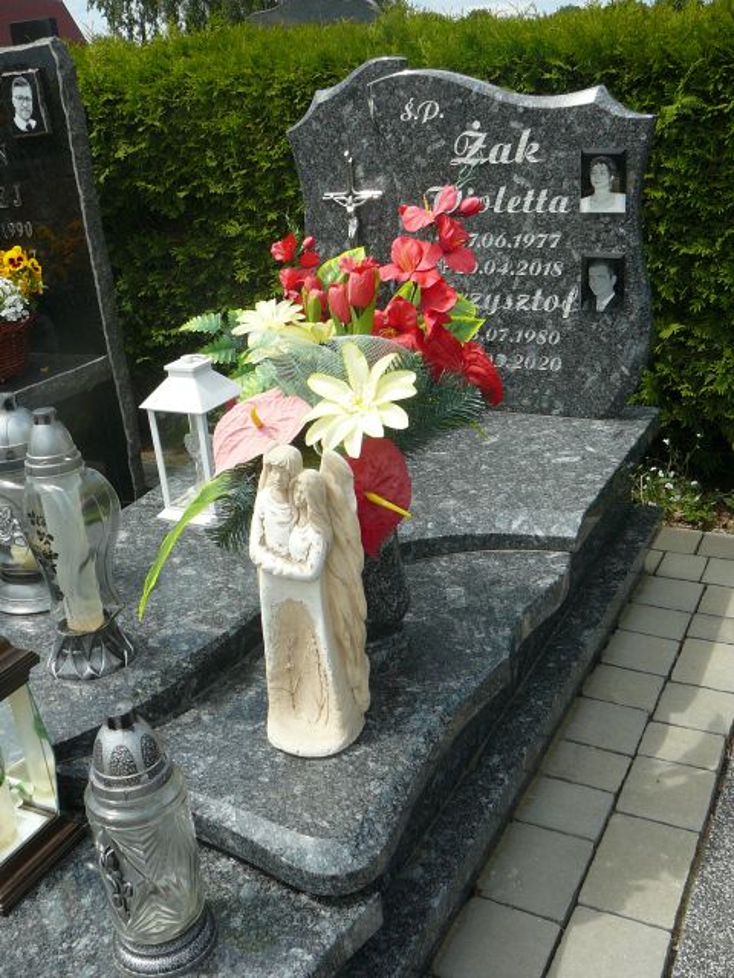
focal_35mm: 35
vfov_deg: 52.6
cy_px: 489
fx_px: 990
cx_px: 367
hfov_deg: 40.7
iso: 80
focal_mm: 5.2
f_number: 5
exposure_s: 1/400
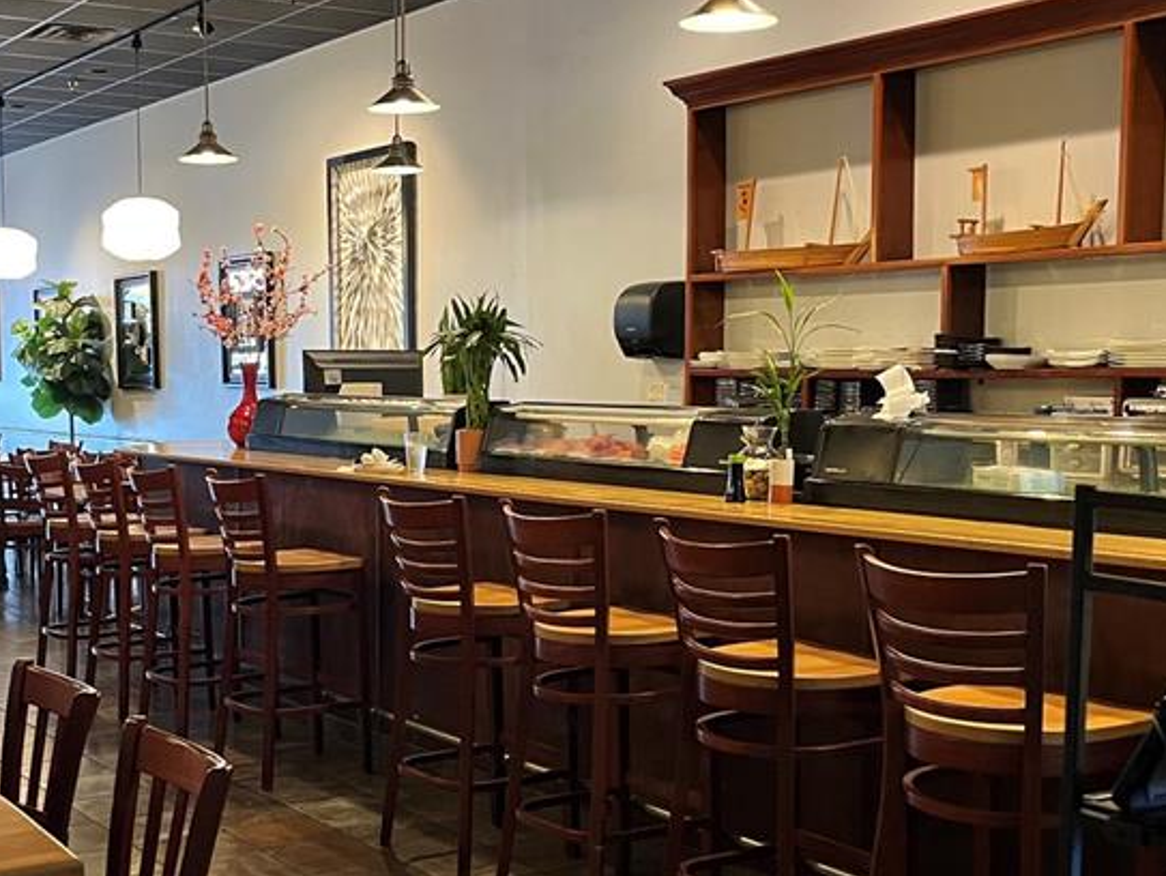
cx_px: 423
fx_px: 1652
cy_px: 502
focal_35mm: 49
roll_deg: +0.4
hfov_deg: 38.6
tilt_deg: -5.8
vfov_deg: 29.7
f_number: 1.6
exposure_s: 1/40
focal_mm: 5.1
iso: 400
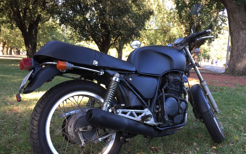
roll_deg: -2.8
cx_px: 130
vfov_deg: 37.0
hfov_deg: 56.7
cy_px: 99
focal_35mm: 34
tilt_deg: -9.8
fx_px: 228
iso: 40
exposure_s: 1/100
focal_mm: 4.15
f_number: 2.2
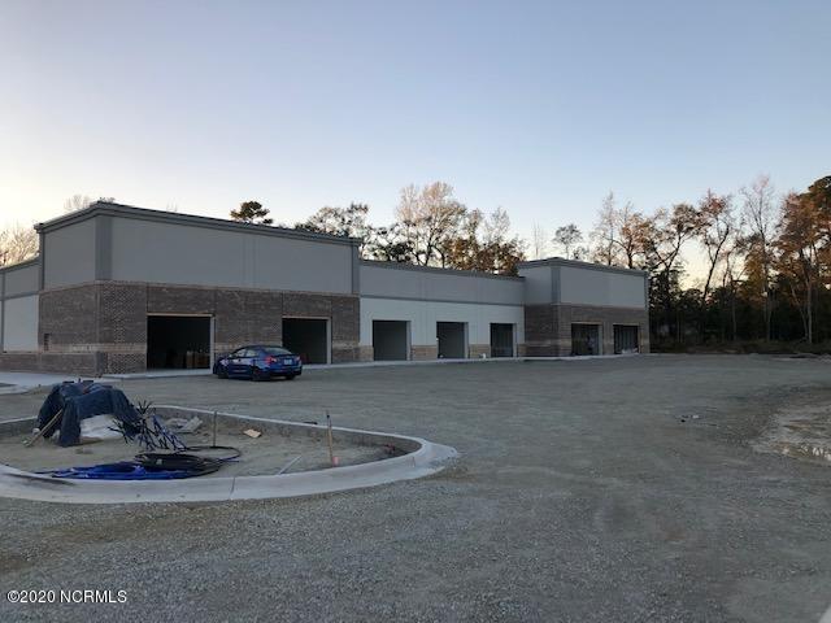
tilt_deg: +1.5
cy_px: 312
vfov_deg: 49.7
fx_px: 672
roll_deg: +1.1
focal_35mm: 28
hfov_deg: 63.4
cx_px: 416
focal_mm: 4
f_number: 1.8
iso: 20
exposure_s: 1/378
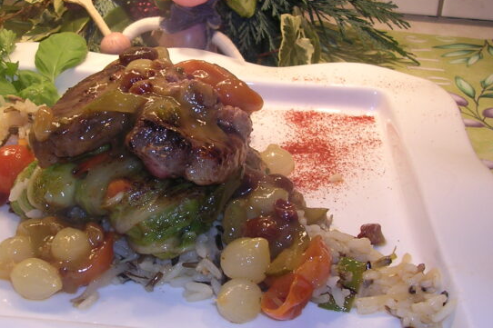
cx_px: 174
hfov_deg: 35.4
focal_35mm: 56
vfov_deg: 24.2
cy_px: 146
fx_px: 767
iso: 100
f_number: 2.8
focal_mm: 5.8
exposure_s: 1/30
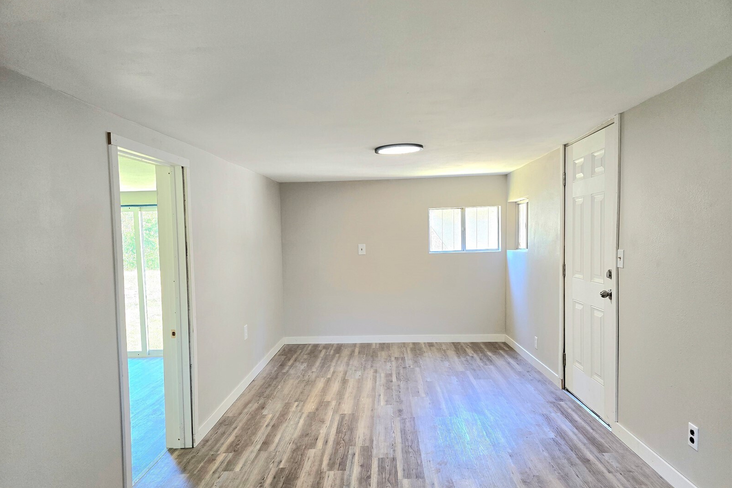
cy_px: 269
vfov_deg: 53.0
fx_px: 488
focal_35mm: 24
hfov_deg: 73.7
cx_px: 365
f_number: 1.7
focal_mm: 6.3
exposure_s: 1/120
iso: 100
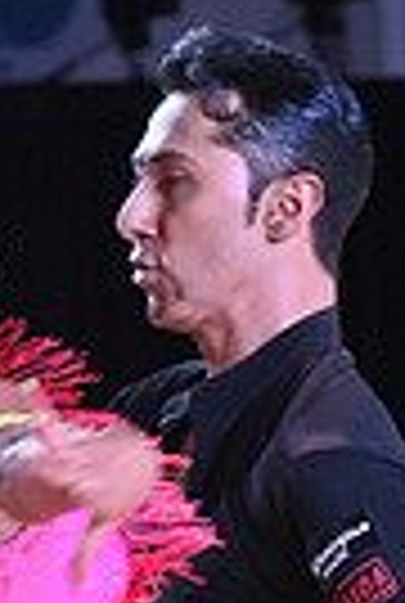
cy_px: 878
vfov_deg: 2.8
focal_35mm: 735
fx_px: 12339
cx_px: 142
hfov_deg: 1.9
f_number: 8
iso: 4000
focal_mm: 170
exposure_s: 1/400
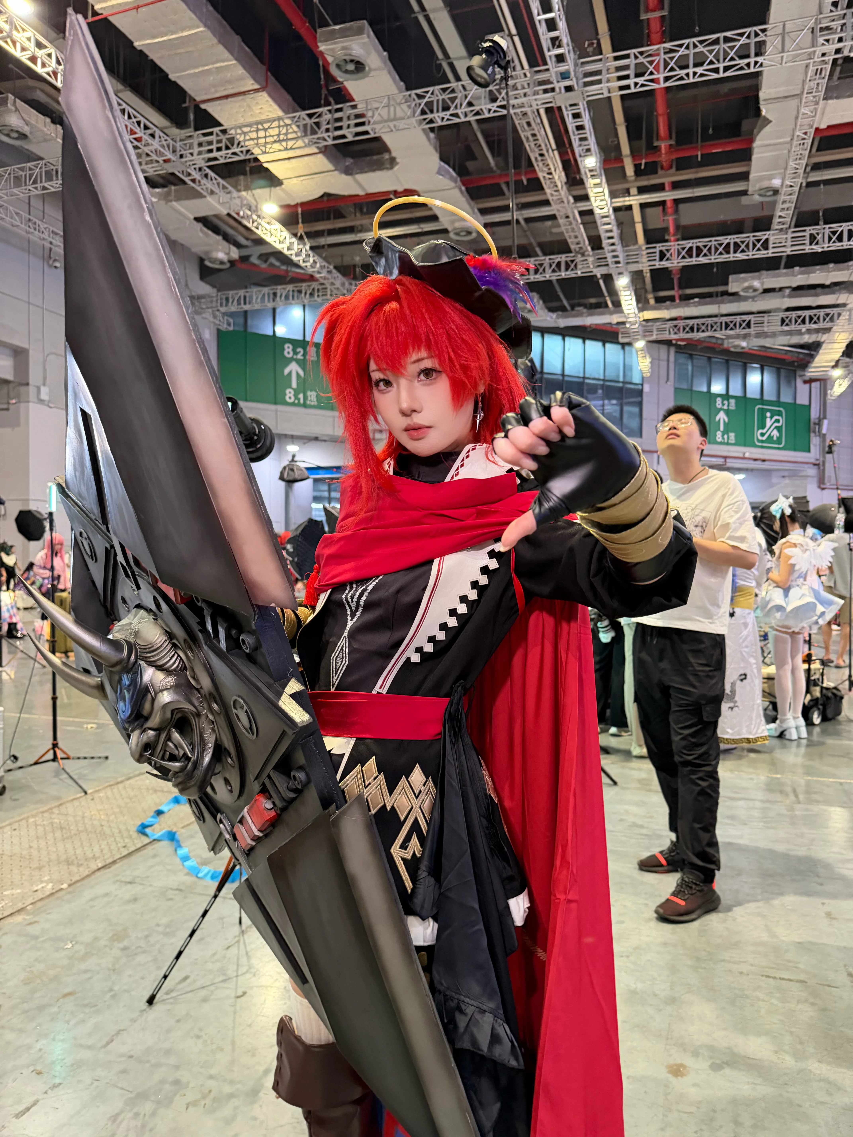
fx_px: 789
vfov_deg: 71.6
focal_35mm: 24
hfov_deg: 56.8
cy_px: 568
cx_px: 426
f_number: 1.78
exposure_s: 1/50
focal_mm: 6.76
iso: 800
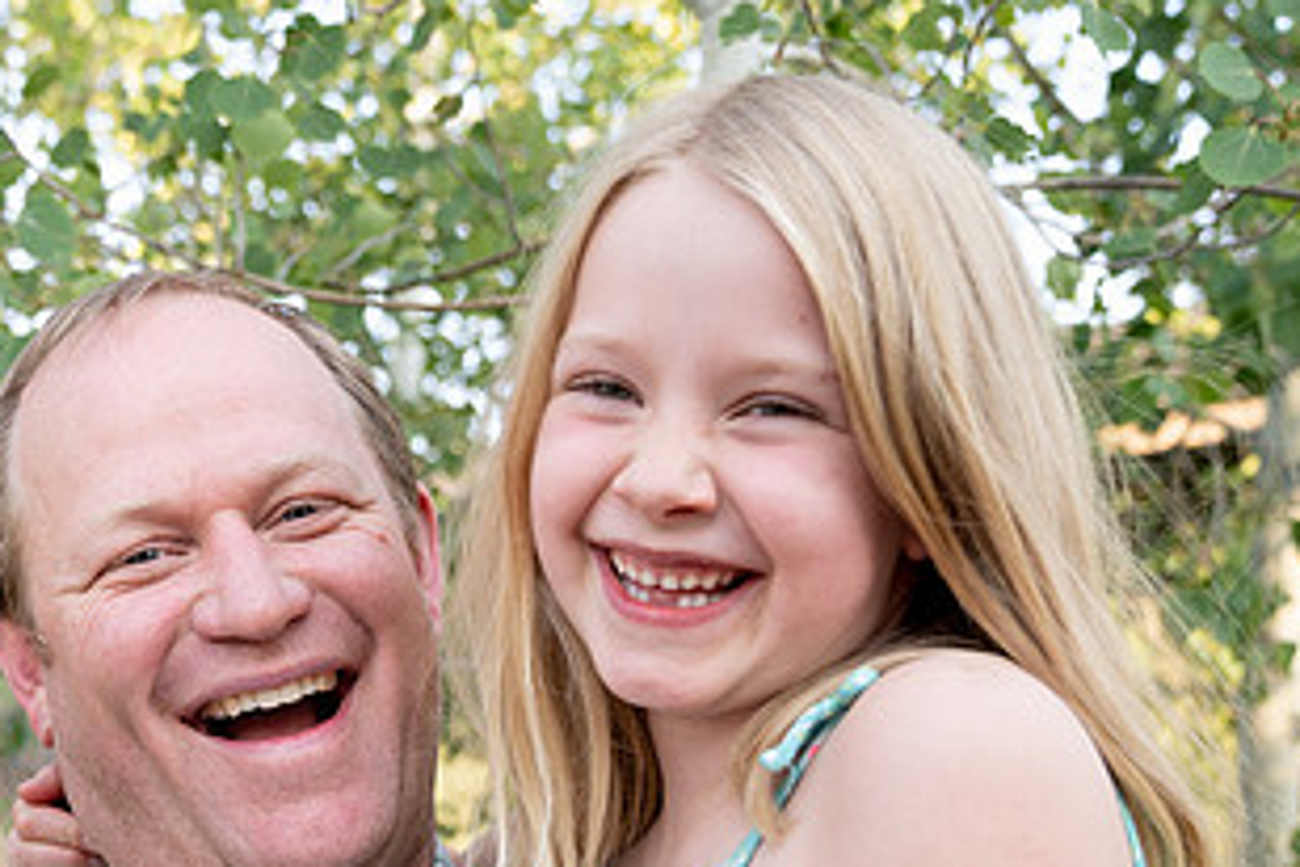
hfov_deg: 35.4
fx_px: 1950
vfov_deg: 24.6
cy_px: 708
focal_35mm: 54
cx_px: 223
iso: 320
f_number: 4
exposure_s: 1/160
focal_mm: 28
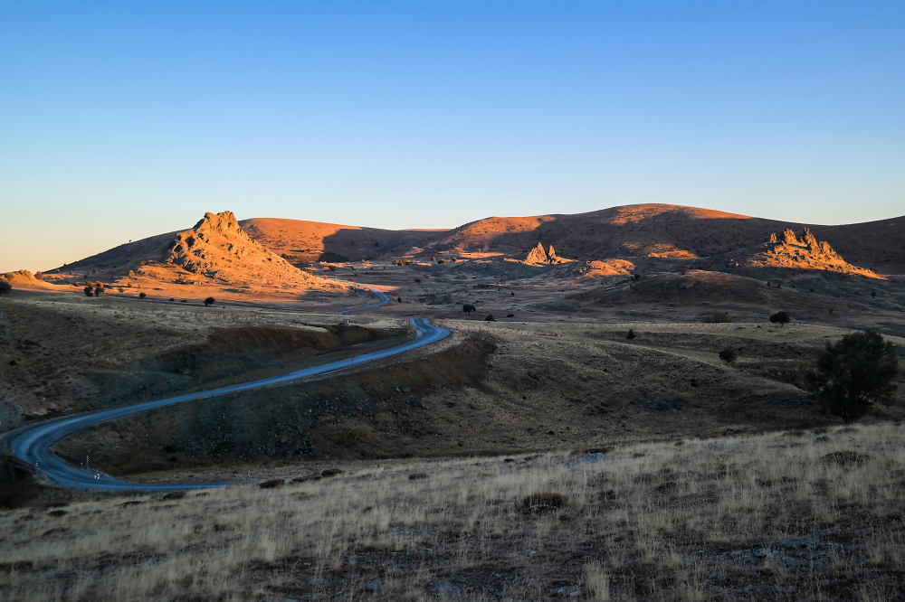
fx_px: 1030
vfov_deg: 32.6
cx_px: 452
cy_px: 301
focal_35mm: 41
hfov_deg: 47.4
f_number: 4
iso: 200
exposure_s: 1/200
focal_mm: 27
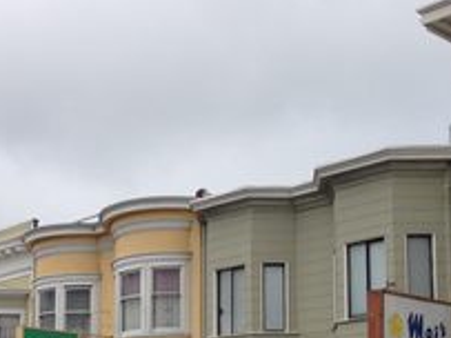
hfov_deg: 25.0
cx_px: 202
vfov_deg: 18.5
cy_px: 320
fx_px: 1016
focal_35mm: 78
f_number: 2.4
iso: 50
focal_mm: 4.12
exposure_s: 1/2710
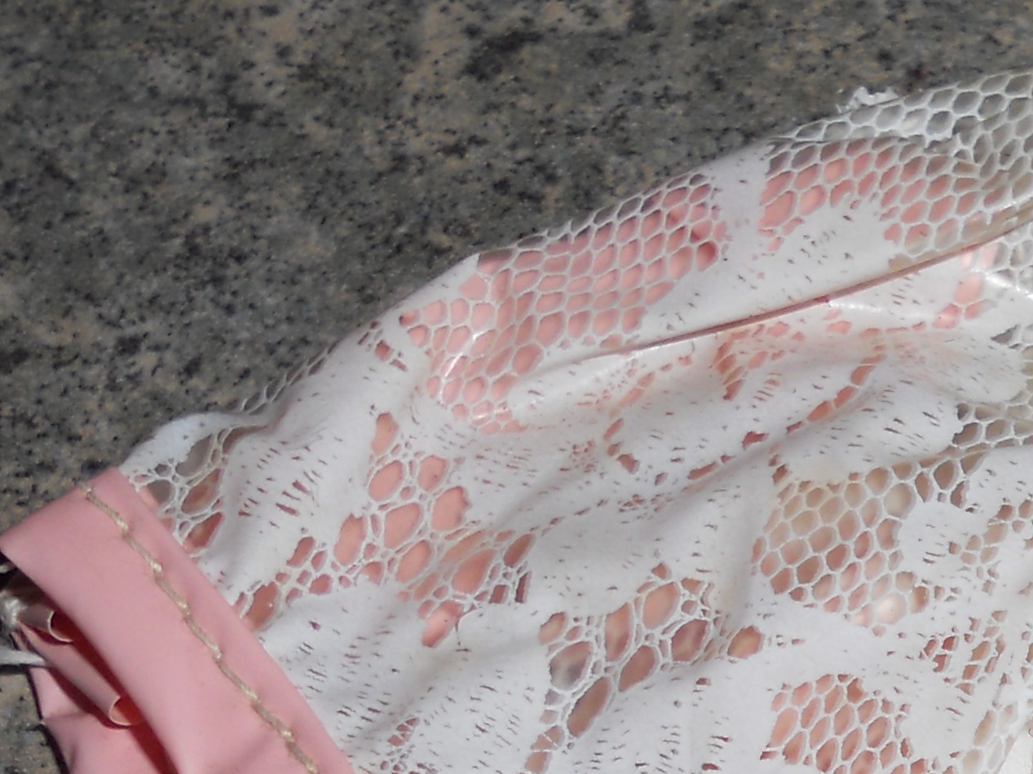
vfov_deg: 14.1
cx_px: 1116
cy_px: 985
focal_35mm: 101
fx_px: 3014
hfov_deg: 18.7
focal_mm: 5.8
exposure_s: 1/25
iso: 80
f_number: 8.8
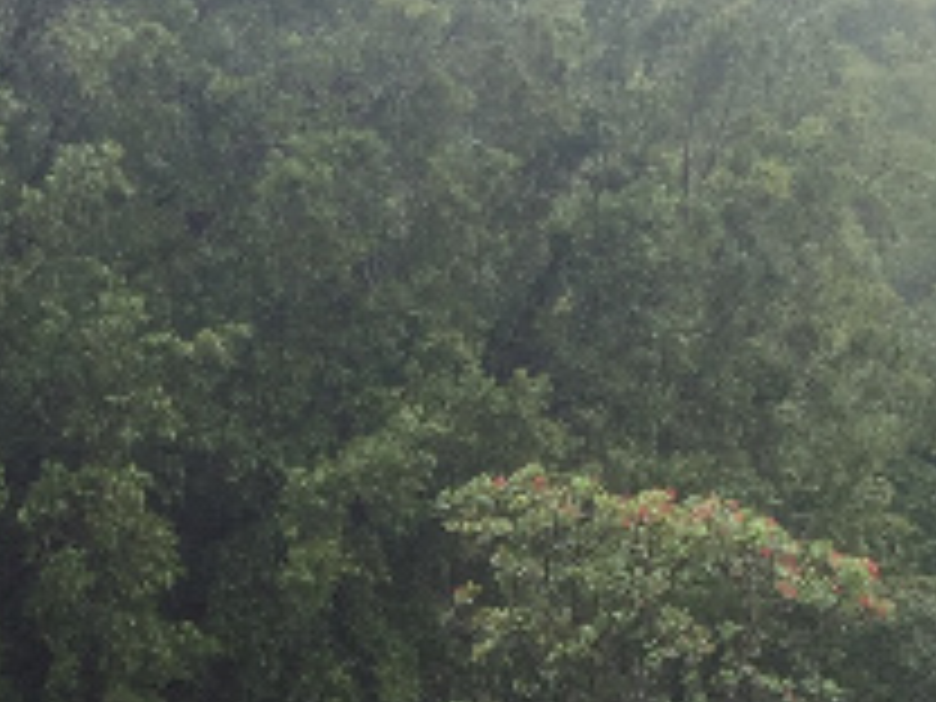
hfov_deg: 16.5
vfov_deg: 11.9
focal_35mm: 117
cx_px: -14
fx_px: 3164
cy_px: 1161
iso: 32
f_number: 2.2
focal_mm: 4.15
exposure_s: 1/324
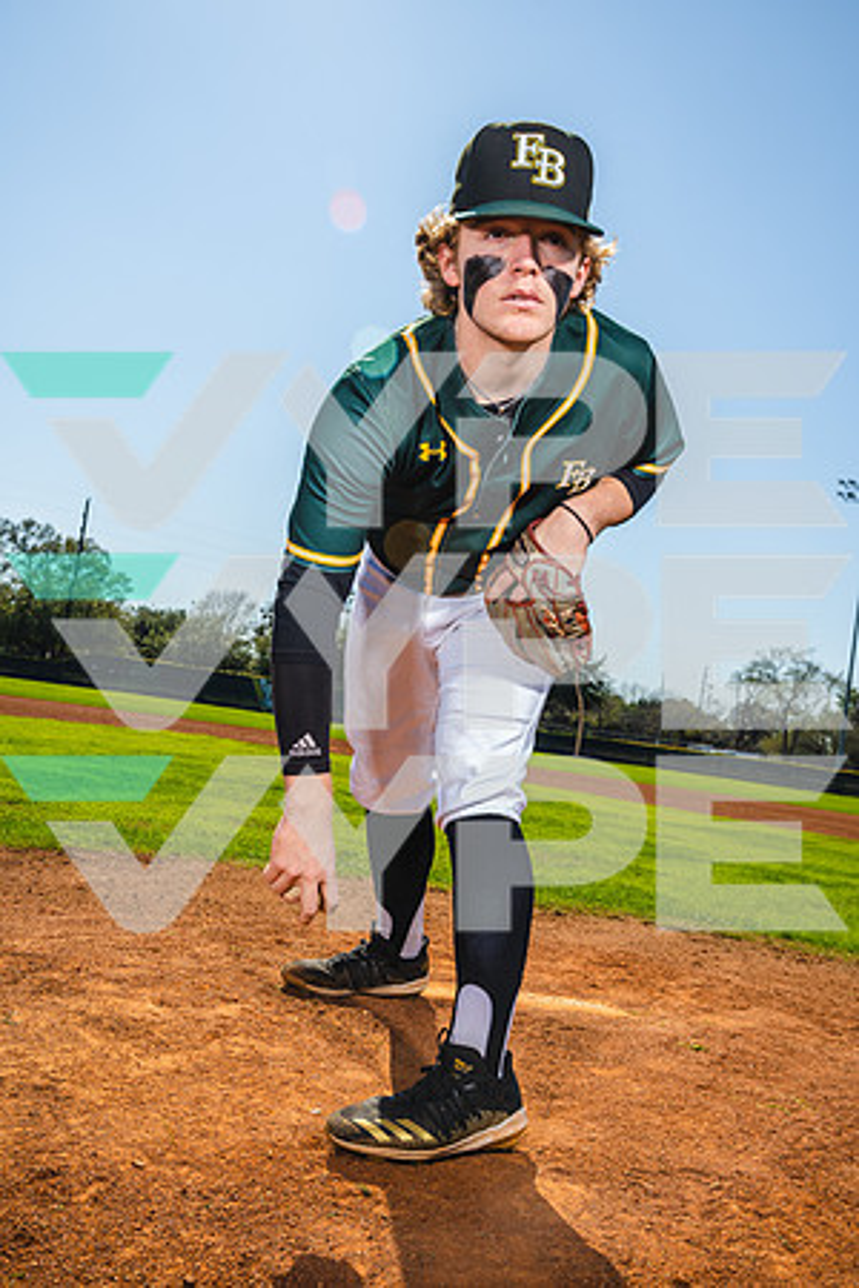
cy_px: 644
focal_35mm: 32
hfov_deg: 41.1
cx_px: 430
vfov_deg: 58.7
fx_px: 1145
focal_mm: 32
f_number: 9
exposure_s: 1/125
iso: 100
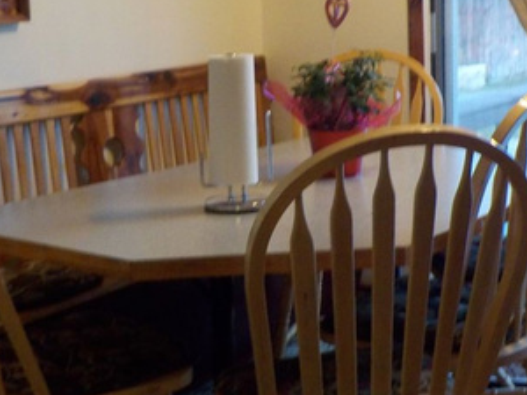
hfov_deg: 30.2
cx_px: 230
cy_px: 116
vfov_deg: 22.8
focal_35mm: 64
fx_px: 974
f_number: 3.3
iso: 280
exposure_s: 1/30
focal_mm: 4.1
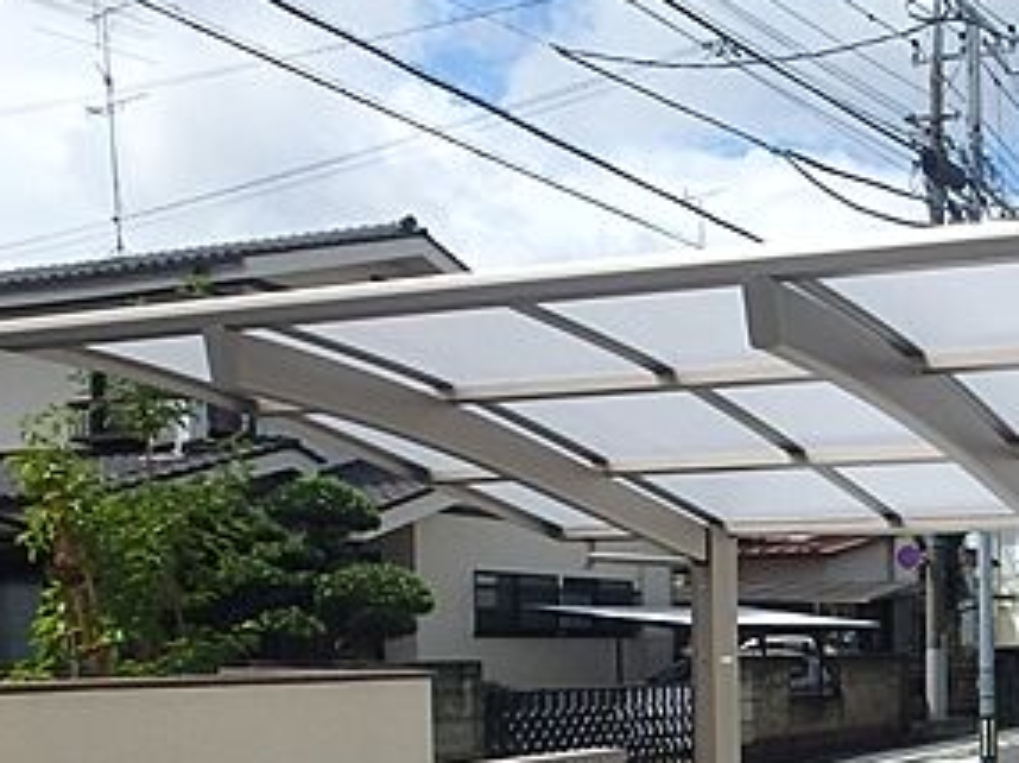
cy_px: 745
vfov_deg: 29.0
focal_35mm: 47
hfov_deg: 35.0
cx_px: 1108
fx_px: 1382
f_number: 6
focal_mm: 3.7
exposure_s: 1/640
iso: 125
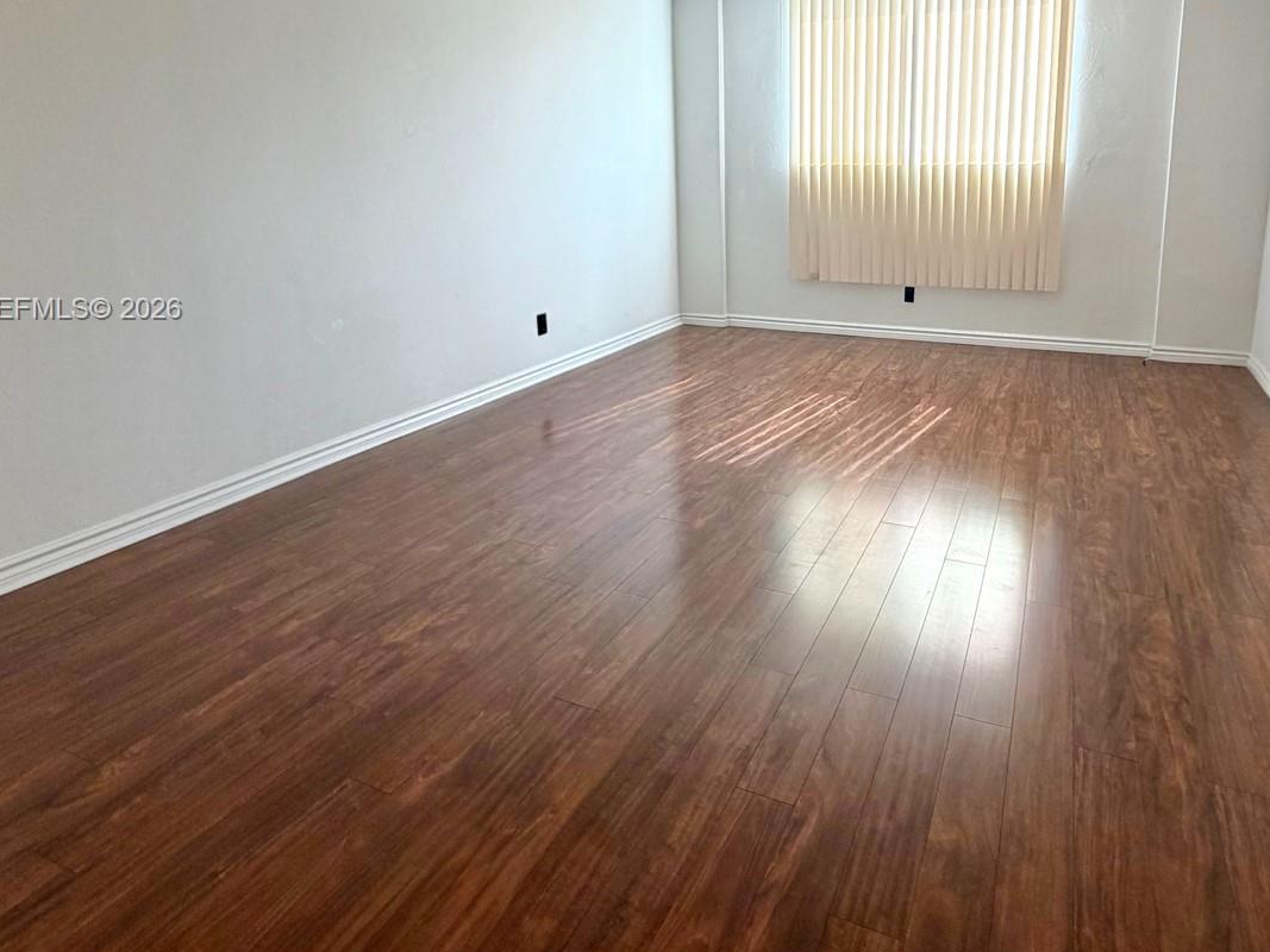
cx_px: 763
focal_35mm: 21
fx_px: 770
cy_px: 311
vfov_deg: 61.7
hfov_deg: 78.1
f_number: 2.2
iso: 160
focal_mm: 2.22
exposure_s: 1/120
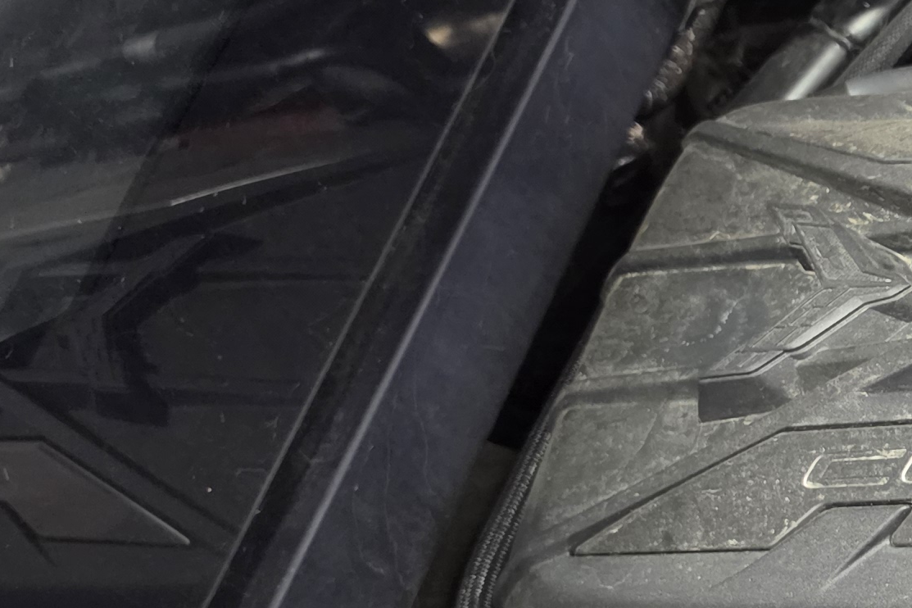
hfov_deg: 20.5
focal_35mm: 86
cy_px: 462
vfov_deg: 15.8
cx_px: 1342
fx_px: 2178
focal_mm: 6.5
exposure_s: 1/60
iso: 800
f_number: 1.4
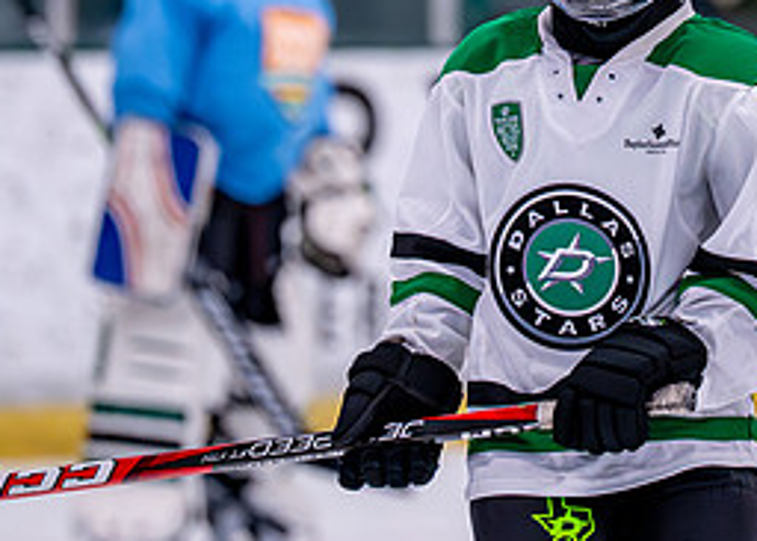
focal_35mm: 514
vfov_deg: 2.8
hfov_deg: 3.9
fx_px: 11054
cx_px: 654
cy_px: 43
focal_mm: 158
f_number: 2.8
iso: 2500
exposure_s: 1/1250
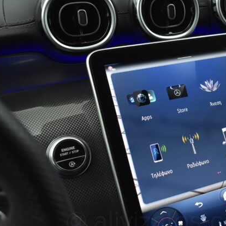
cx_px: 177
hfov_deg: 32.0
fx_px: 384
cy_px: 102
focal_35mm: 52
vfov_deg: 32.8
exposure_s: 1/100
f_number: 3.8
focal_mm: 22
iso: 1600
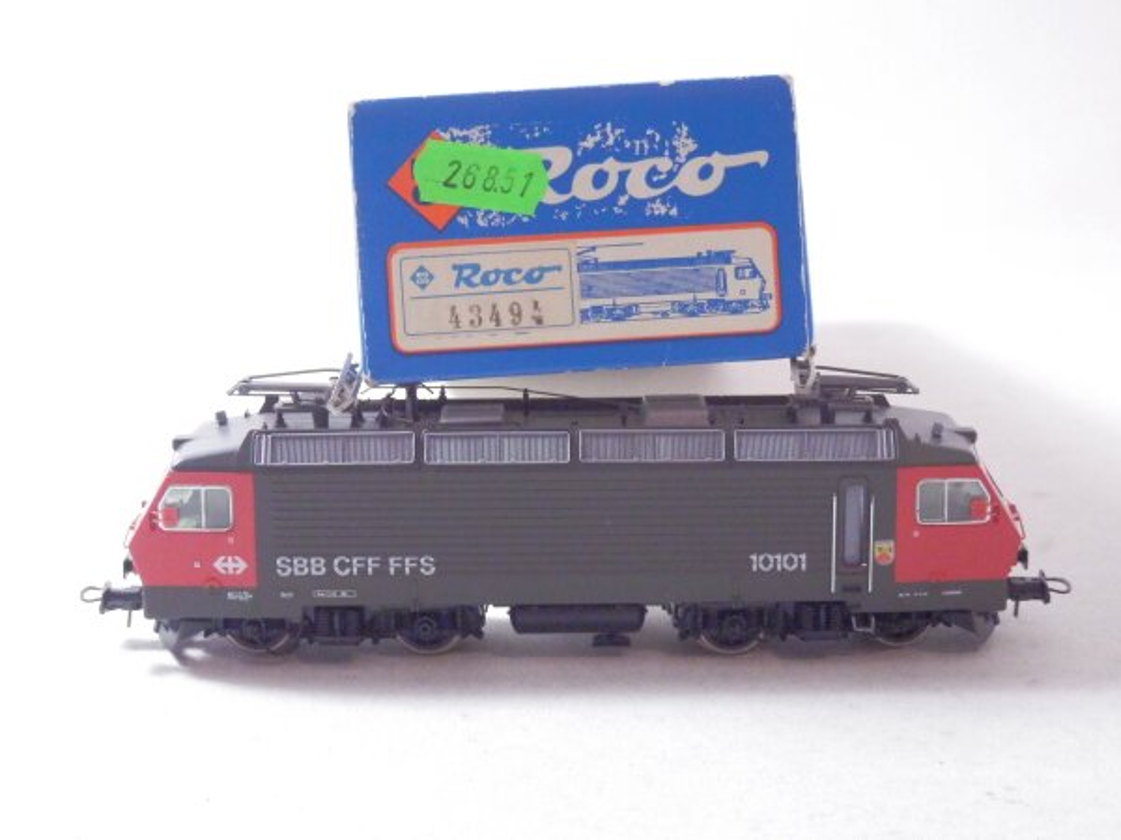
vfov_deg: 22.3
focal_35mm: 66
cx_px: 560
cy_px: 420
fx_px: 2137
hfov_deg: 29.4
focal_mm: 11.9
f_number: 4.4
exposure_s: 1/160
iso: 1600
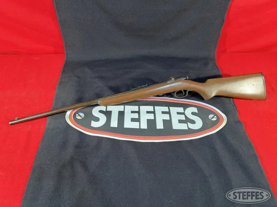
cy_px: 104
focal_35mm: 26
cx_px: 138
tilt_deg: -50.6
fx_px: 208
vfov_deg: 53.1
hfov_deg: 67.3
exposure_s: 1/120
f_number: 1.5
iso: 100
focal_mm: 5.7
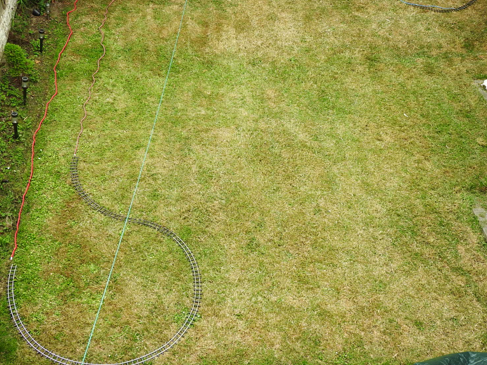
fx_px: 535
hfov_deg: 49.0
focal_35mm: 38
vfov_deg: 37.7
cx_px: 248
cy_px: 168
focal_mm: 6.3
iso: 100
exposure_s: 1/200
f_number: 3.8
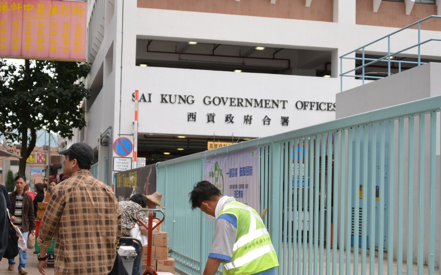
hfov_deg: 33.4
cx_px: 192
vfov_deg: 21.3
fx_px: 733
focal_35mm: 61
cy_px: 162
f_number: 4
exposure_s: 1/250
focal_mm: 34
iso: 100
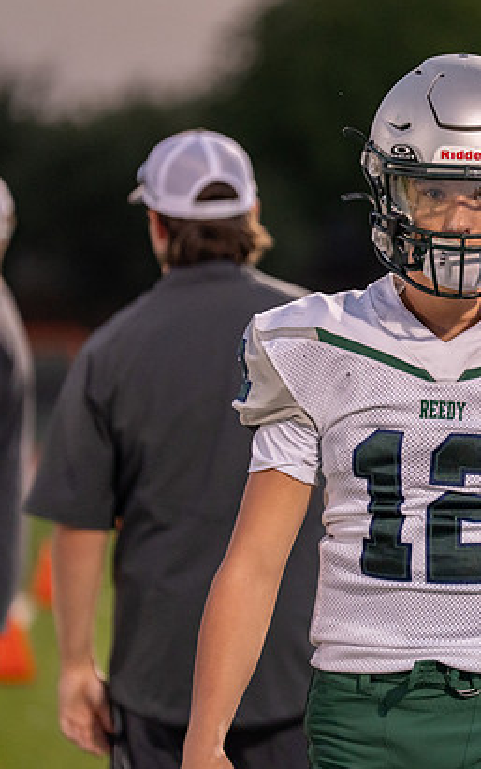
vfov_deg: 6.8
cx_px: 486
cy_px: 347
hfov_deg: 4.2
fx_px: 6521
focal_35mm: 311
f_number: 2.8
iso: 1600
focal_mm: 170
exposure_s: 1/800
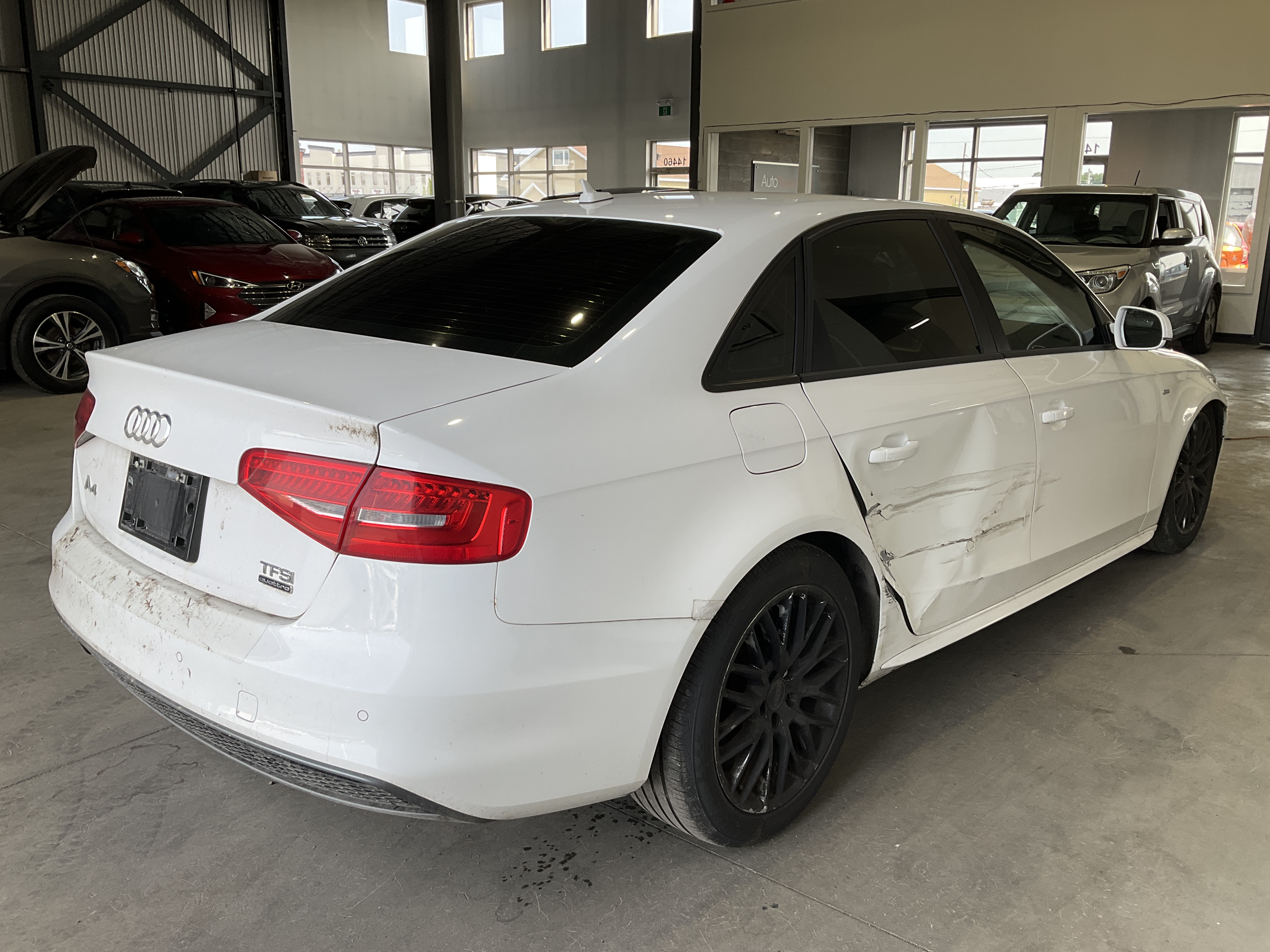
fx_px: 1064
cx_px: 635
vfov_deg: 48.2
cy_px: 476
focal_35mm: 29
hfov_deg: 61.7
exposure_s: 1/166
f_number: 1.8
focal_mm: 3
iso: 20
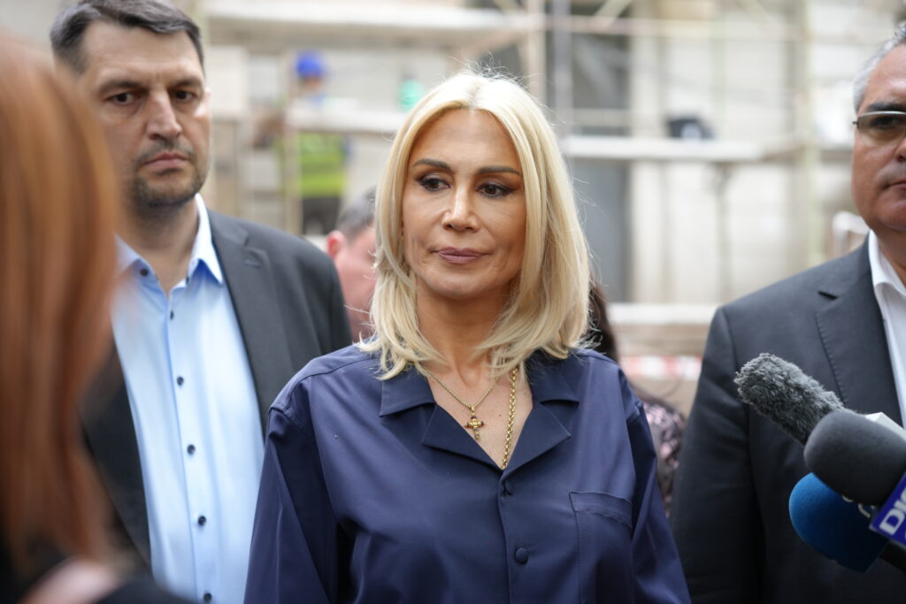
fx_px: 1762
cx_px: 453
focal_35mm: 70
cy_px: 302
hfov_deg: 28.8
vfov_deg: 19.5
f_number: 2.8
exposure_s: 1/200
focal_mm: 70
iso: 200
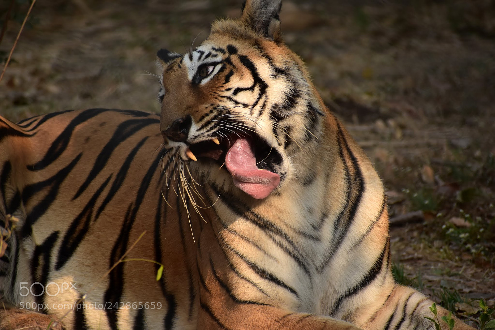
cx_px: 248
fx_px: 6188
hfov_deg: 4.6
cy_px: 165
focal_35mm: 450
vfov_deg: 3.1
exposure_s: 1/800
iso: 800
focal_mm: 300
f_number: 7.1
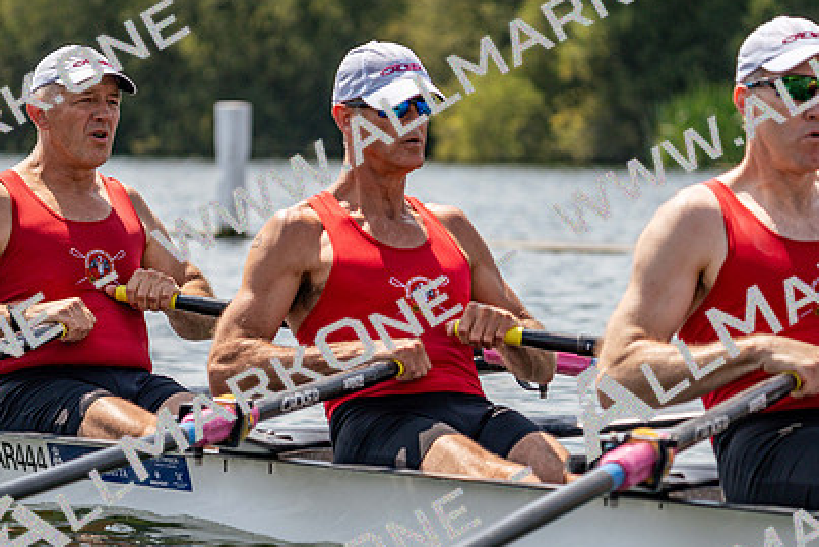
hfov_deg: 7.2
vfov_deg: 4.8
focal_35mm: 288
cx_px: 402
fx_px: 6554
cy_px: 269
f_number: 5.6
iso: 200
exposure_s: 1/1600
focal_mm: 200
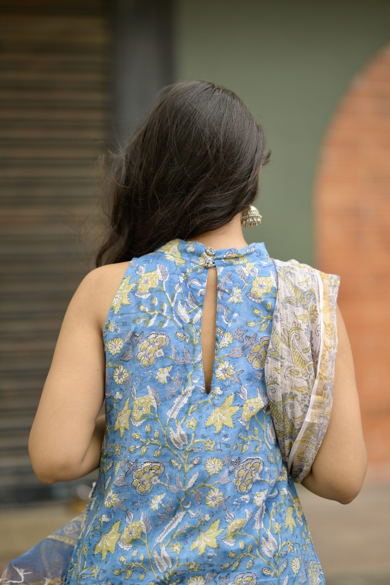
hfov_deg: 16.1
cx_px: 195
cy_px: 292
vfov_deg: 23.9
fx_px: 1381
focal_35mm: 85
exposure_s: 1/400
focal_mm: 85
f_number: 1.8
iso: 100
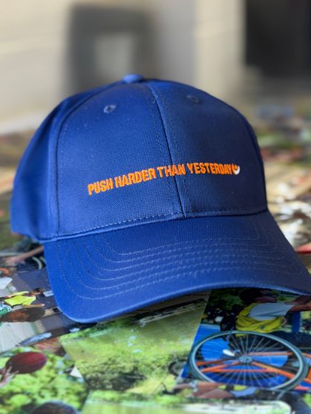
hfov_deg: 28.6
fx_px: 611
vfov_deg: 37.5
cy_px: 215
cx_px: 163
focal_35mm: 51
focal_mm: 6.76
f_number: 1.78
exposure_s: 1/40
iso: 250
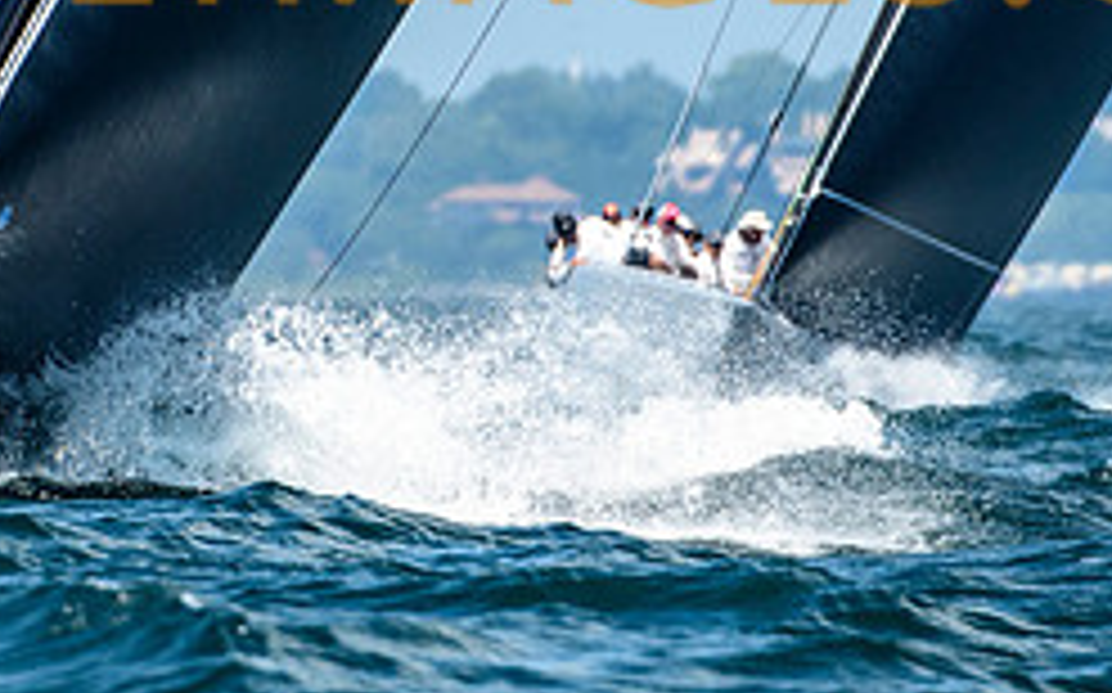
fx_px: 53635
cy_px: 92
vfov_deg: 0.7
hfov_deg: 1.2
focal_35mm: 1771
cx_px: 191
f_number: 5.6
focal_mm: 400
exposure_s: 1/2000
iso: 400
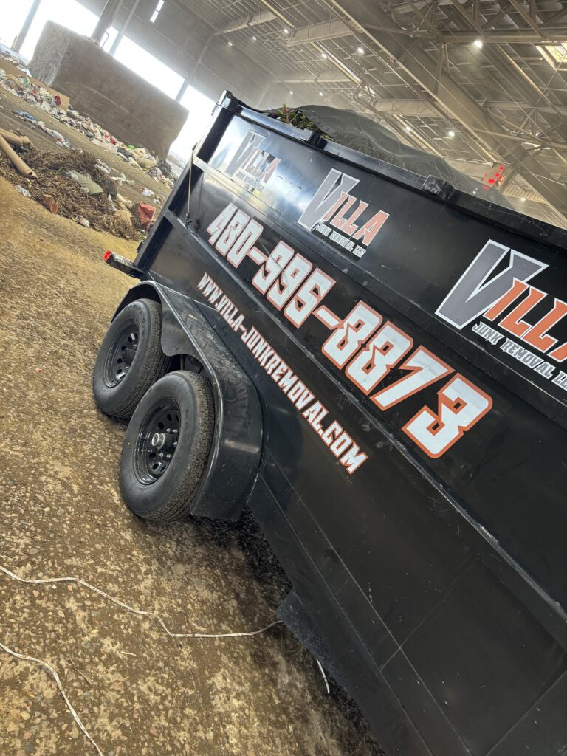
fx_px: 568
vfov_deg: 67.3
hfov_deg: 53.1
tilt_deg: -12.2
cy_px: 378
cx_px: 284
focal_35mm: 26
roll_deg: -33.4
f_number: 1.6
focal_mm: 5.96
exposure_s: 1/60
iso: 160
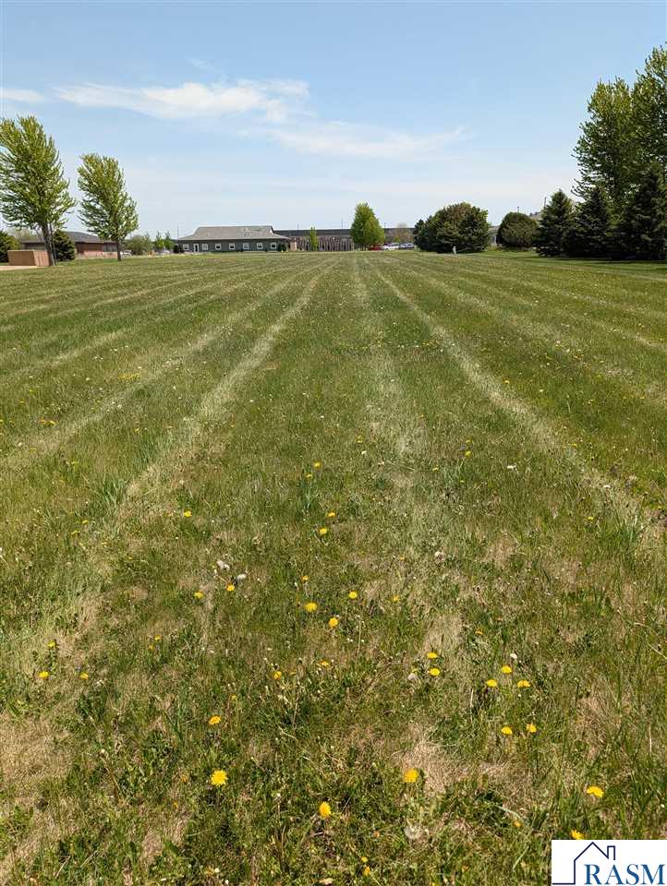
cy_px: 443
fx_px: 616
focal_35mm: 24
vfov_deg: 71.5
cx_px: 334
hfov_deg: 56.9
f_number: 1.68
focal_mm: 6.9
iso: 22
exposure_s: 1/848
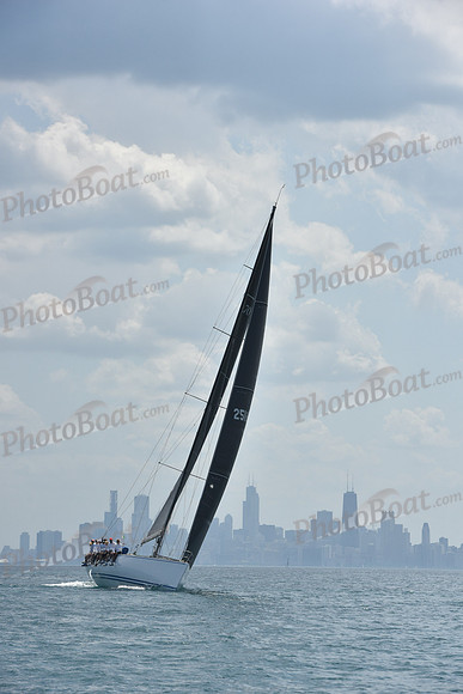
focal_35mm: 130
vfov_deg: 15.8
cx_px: 232
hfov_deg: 10.6
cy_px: 347
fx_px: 2506
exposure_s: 1/1250
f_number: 9
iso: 250
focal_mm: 130
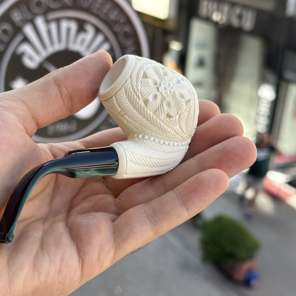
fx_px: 551
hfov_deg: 29.9
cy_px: 149
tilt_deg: -23.9
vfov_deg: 30.0
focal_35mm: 57
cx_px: 102
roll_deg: -2.3
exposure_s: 1/574
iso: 64
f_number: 1.78
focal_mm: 6.86
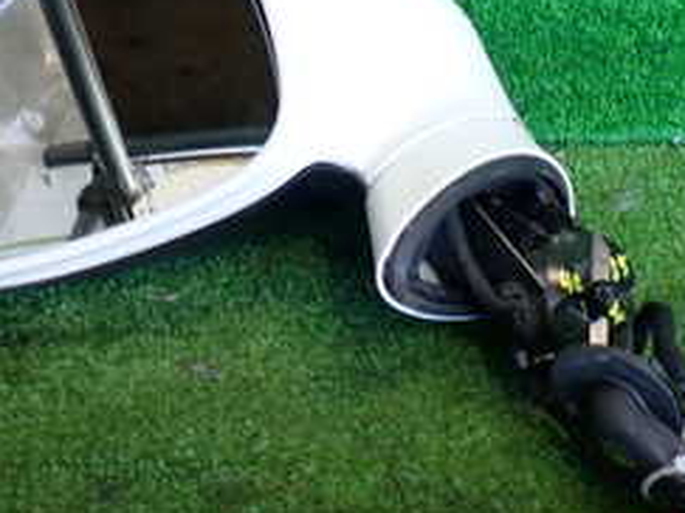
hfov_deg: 26.3
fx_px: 1464
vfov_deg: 19.8
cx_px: 389
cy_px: 169
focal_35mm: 74
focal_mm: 5.4
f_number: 2.3
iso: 200
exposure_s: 1/60
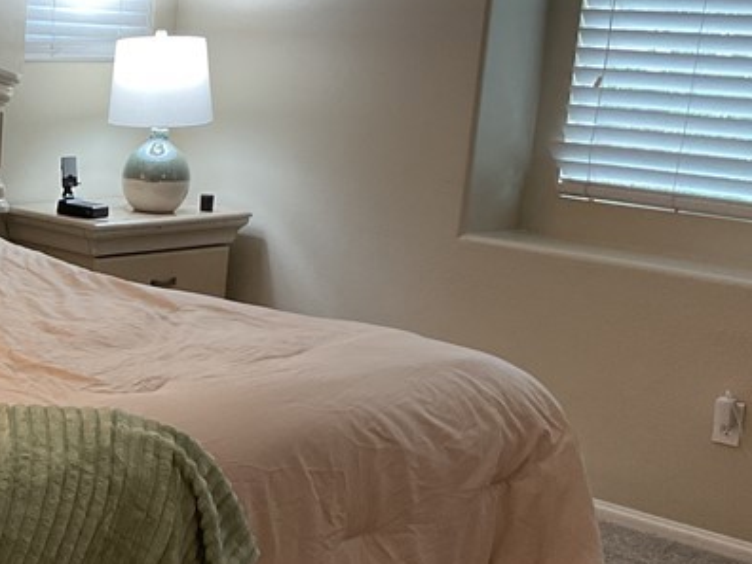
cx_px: -36
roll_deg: -1.9
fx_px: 1629
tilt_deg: -11.8
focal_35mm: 75
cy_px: 346
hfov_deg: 24.5
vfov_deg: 19.6
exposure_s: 1/60
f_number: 1.8
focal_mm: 3
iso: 80
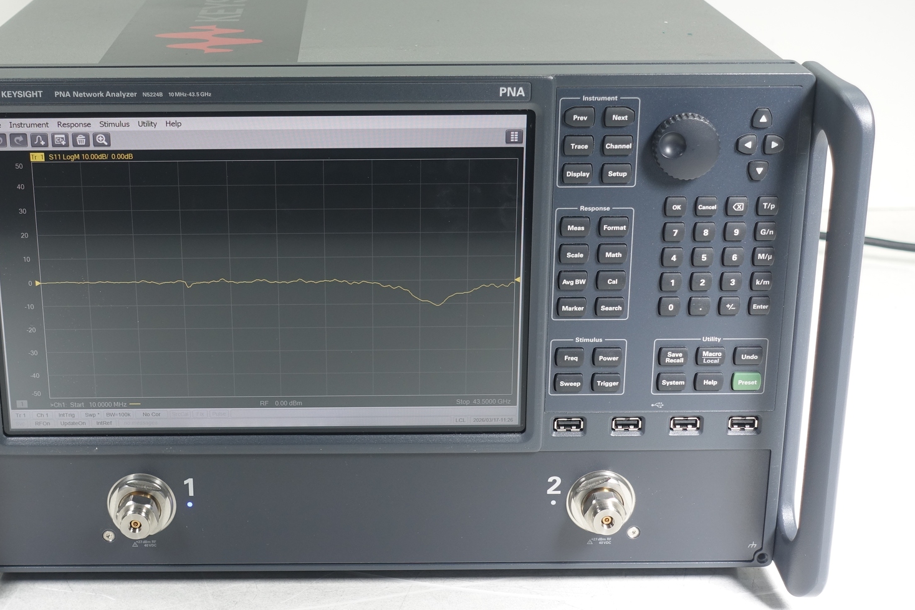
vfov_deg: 22.6
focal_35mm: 60
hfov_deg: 33.3
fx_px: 1525
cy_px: 262
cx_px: 365
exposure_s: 1/80
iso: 125
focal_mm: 15.94
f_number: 2.8
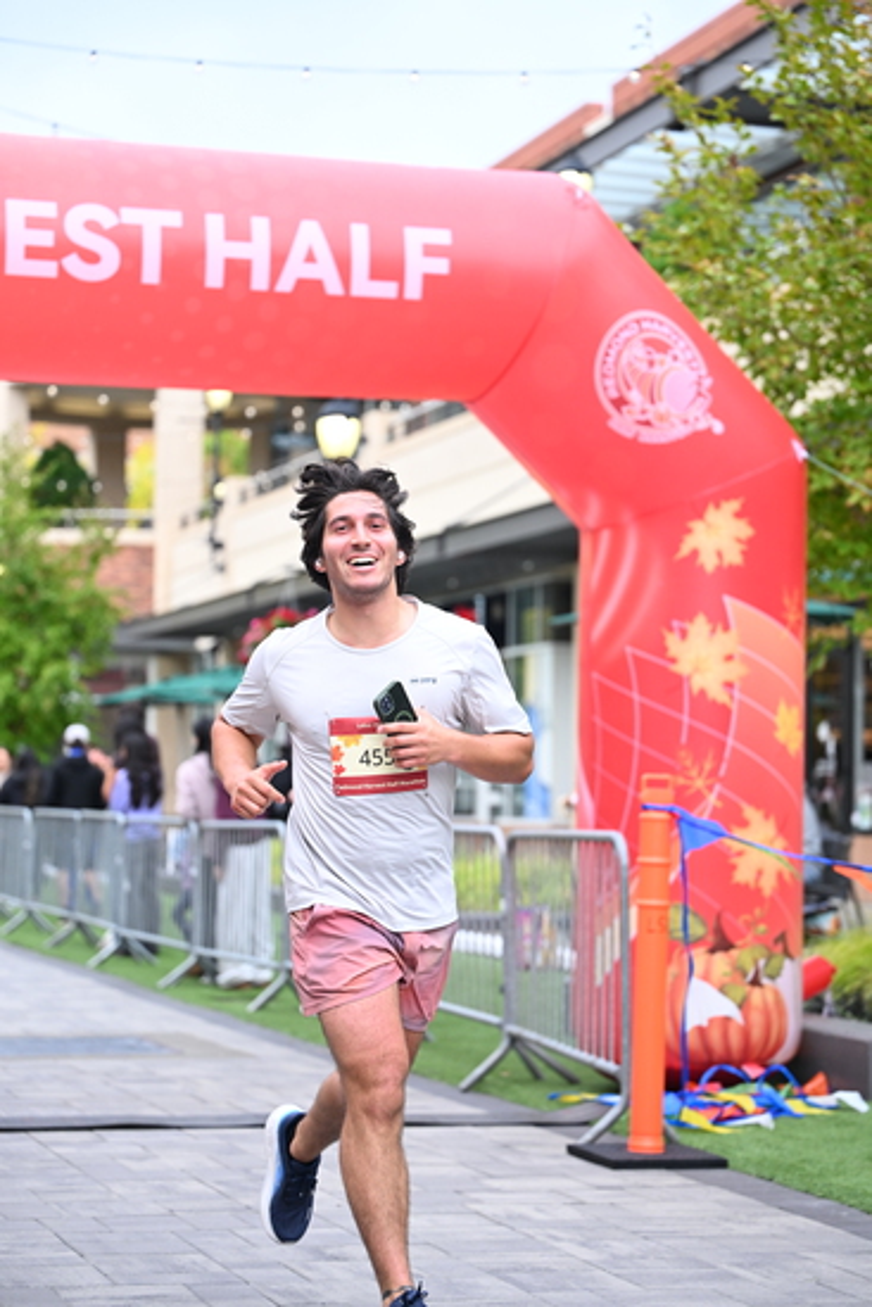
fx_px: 2796
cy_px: 654
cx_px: 436
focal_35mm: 77
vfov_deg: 26.3
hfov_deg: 17.7
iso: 1000
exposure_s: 1/1600
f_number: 2.8
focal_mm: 77
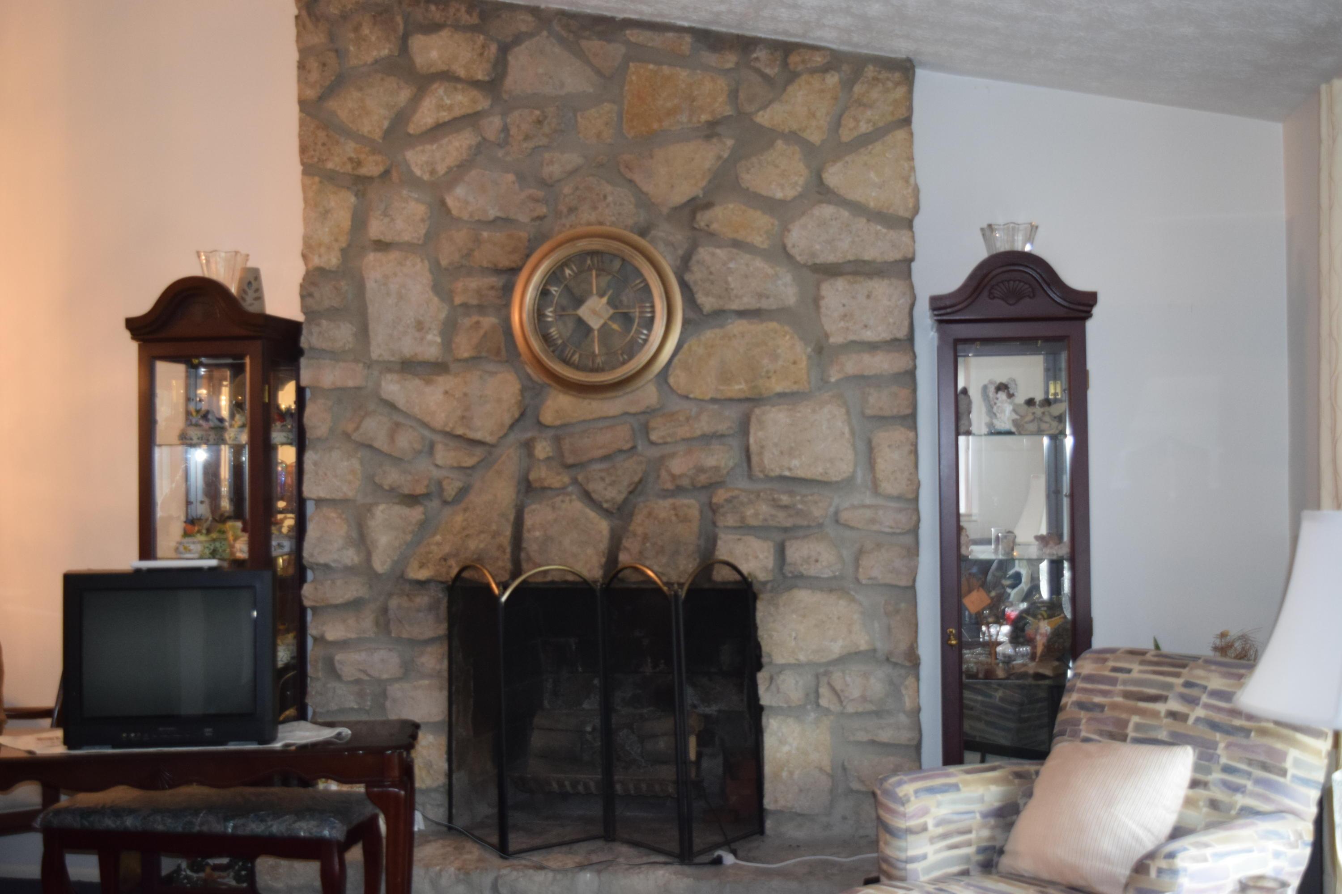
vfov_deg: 34.2
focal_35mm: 39
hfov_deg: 49.6
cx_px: 671
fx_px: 1454
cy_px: 447
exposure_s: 1/60
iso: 1250
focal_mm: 26
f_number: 4
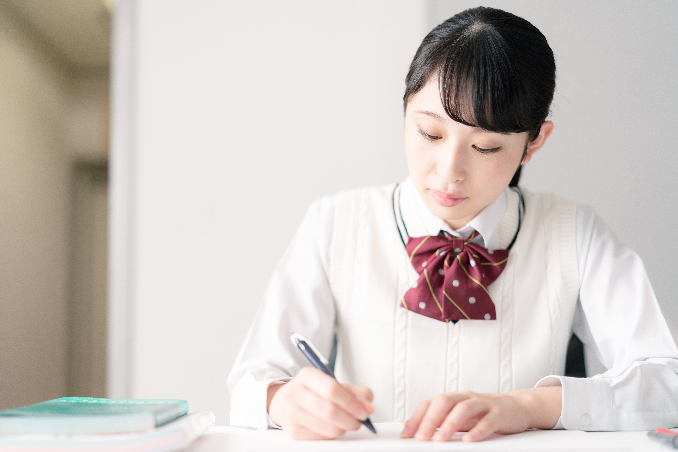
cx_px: 339
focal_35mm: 50
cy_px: 226
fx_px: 942
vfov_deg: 27.0
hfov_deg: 39.6
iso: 100
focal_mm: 50
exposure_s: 1/160
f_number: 1.4
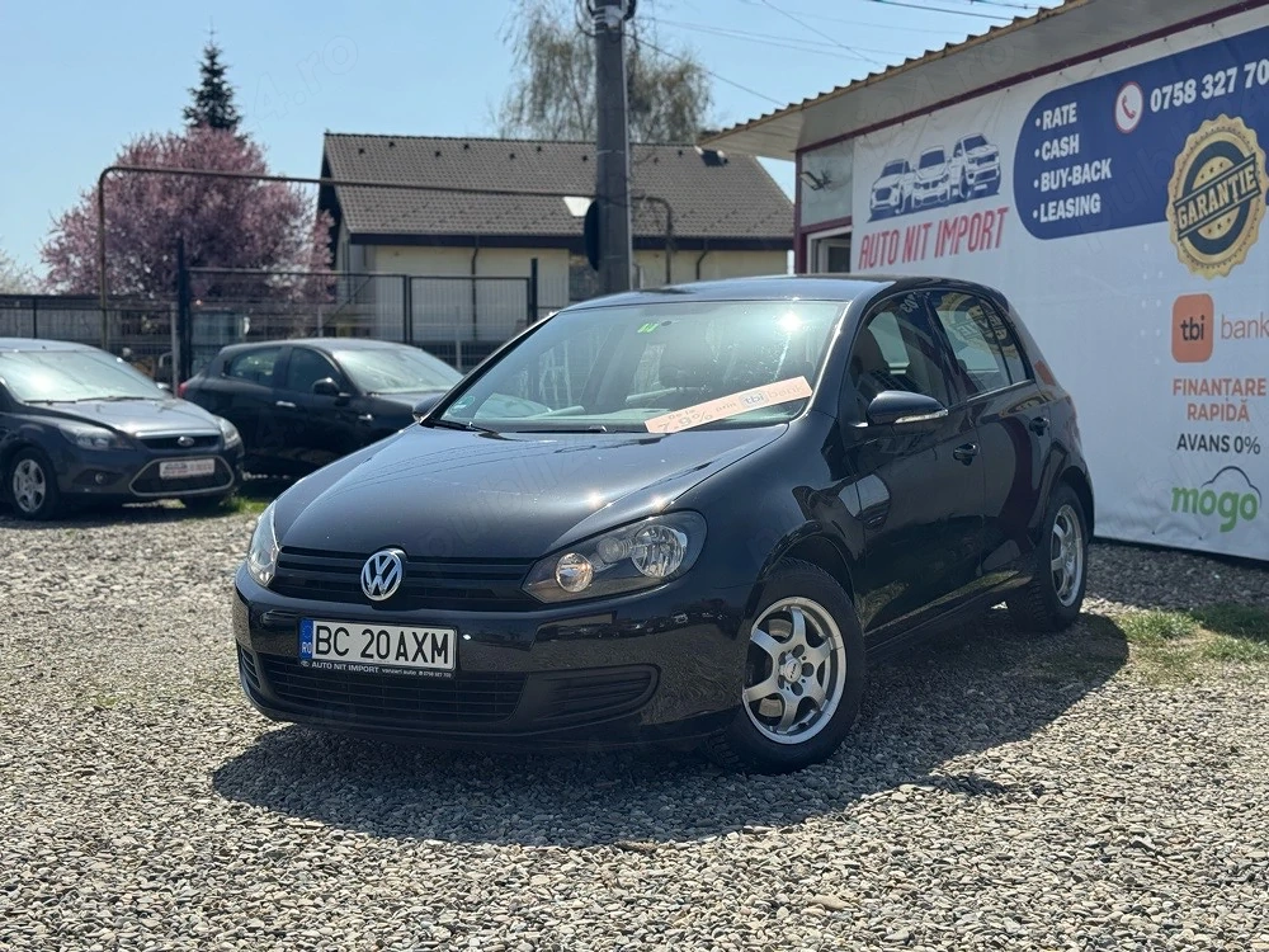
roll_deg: -0.5
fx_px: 1760
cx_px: 634
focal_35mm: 48
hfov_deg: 39.7
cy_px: 476
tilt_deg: -4.1
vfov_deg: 30.3
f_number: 1.78
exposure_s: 1/4608
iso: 64
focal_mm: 6.76
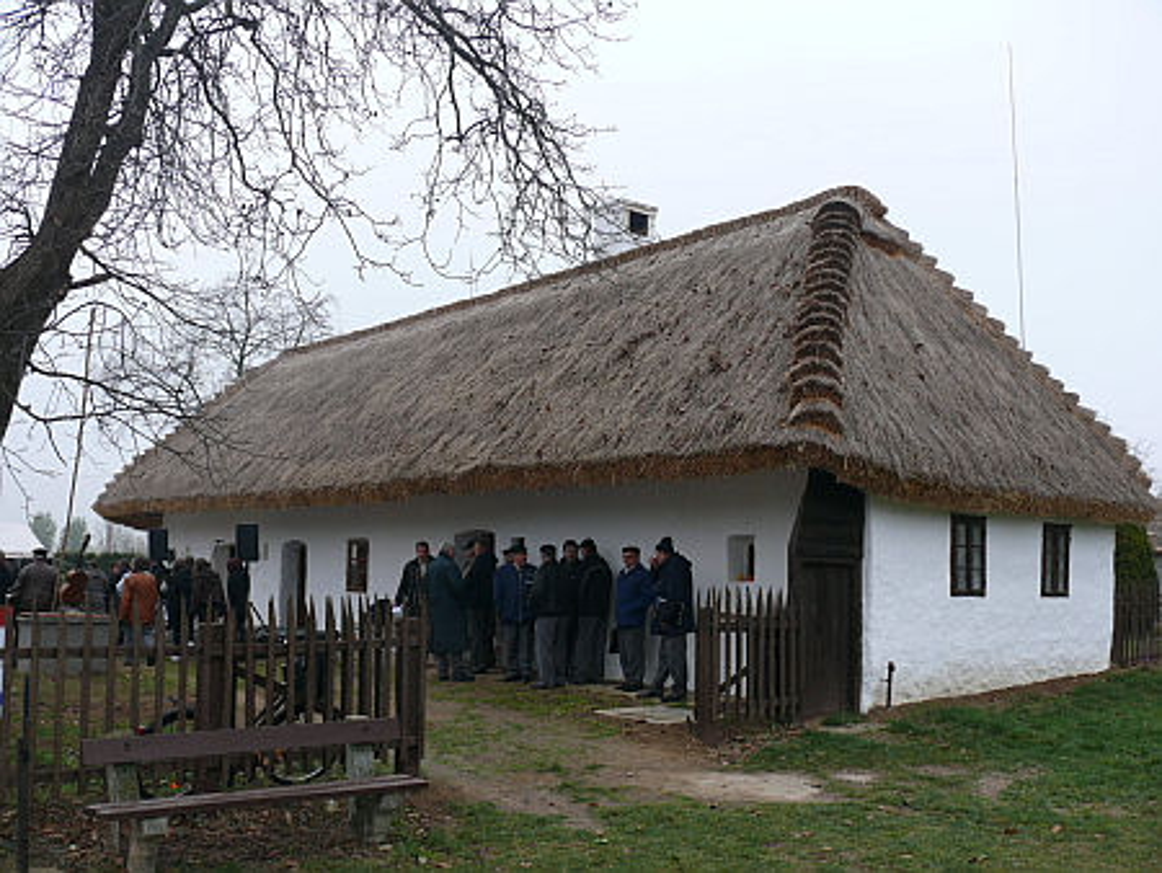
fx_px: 1176
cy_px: 436
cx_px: 581
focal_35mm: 35
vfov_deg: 40.7
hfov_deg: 52.6
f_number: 4
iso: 100
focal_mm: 7.4
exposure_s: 1/200
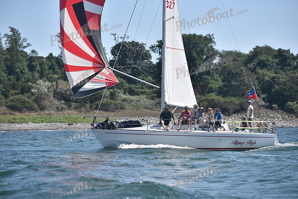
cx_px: 149
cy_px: 100
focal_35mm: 125
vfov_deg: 11.0
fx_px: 1035
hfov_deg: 16.4
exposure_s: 1/1600
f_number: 4.5
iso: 250
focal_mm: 125
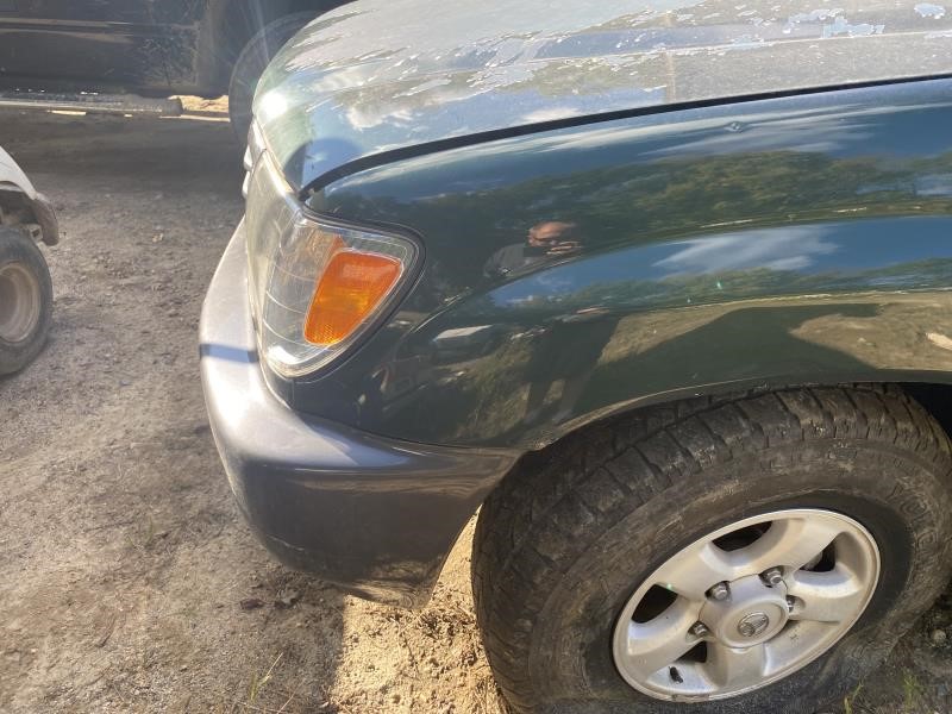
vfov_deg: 53.1
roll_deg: -4.0
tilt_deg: -27.0
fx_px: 715
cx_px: 476
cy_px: 357
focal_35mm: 26
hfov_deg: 67.3
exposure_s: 1/384
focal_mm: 4.25
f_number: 1.8
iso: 32
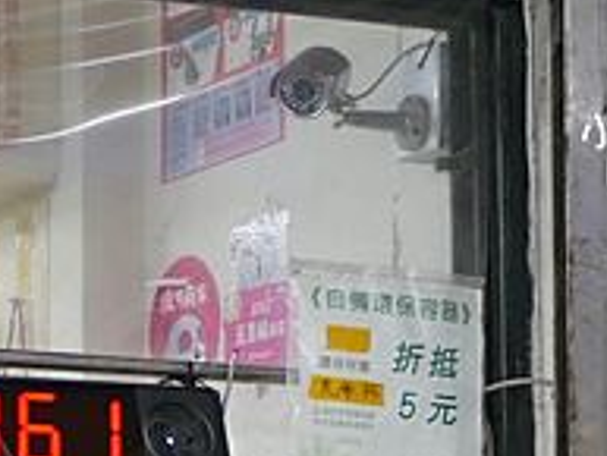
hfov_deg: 13.1
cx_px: -211
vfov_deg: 10.1
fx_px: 2544
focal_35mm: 145
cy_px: 498
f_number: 2.5
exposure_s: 1/60
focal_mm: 14
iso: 400
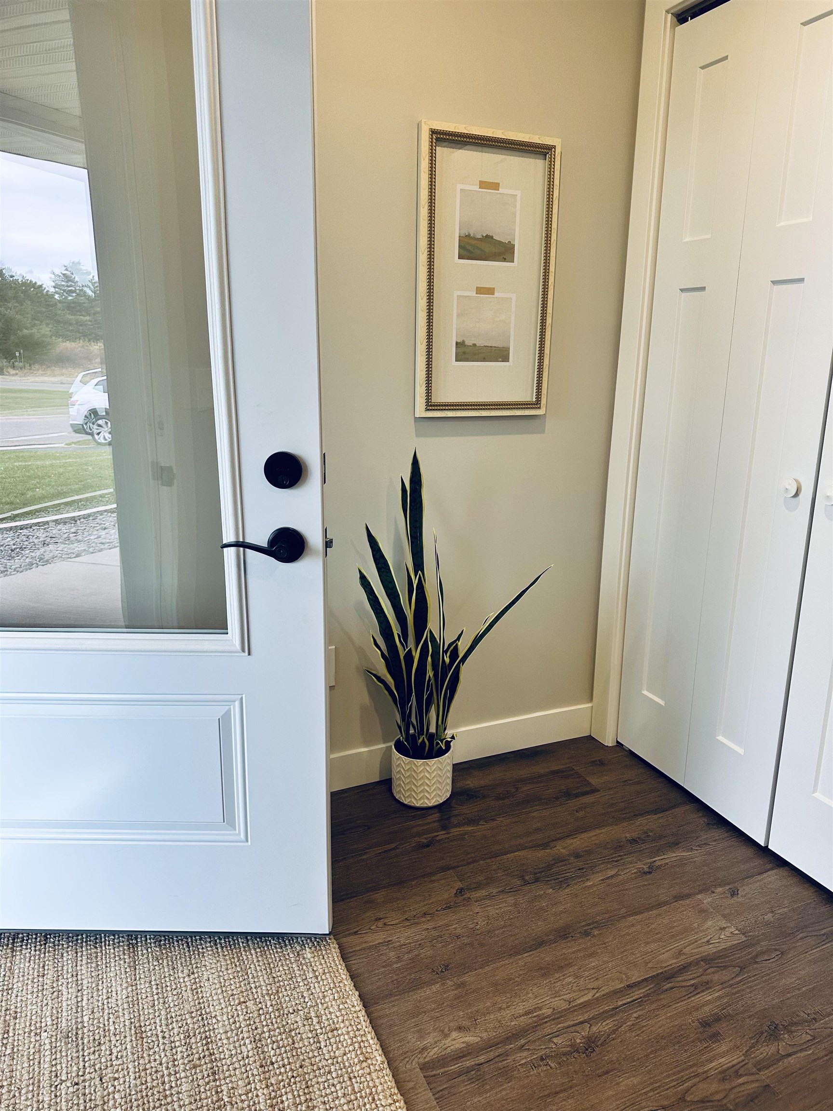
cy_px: 556
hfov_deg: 56.8
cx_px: 416
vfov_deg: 71.6
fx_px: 770
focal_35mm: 24
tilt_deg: -14.5
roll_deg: -1.3
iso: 125
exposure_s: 1/120
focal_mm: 6.86
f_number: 1.78
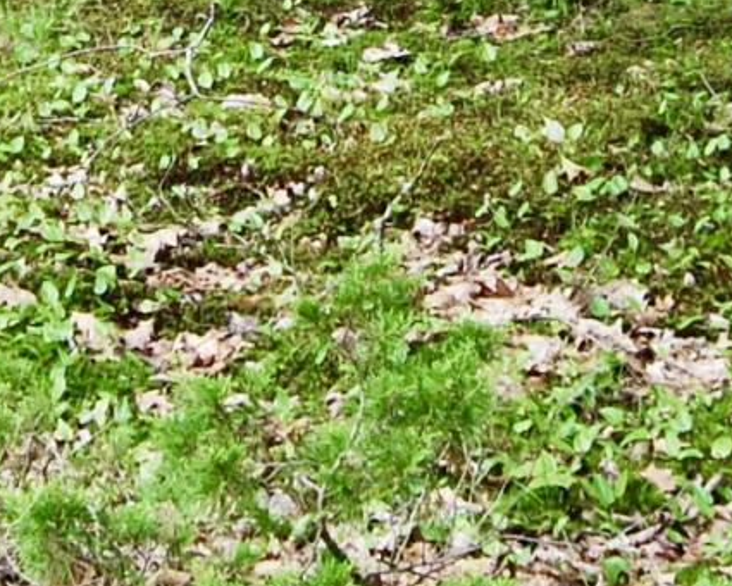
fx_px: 4311
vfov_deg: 7.5
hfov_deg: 9.7
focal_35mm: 199
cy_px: -595
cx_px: 220
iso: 200
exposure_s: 1/100
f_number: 5
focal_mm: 20
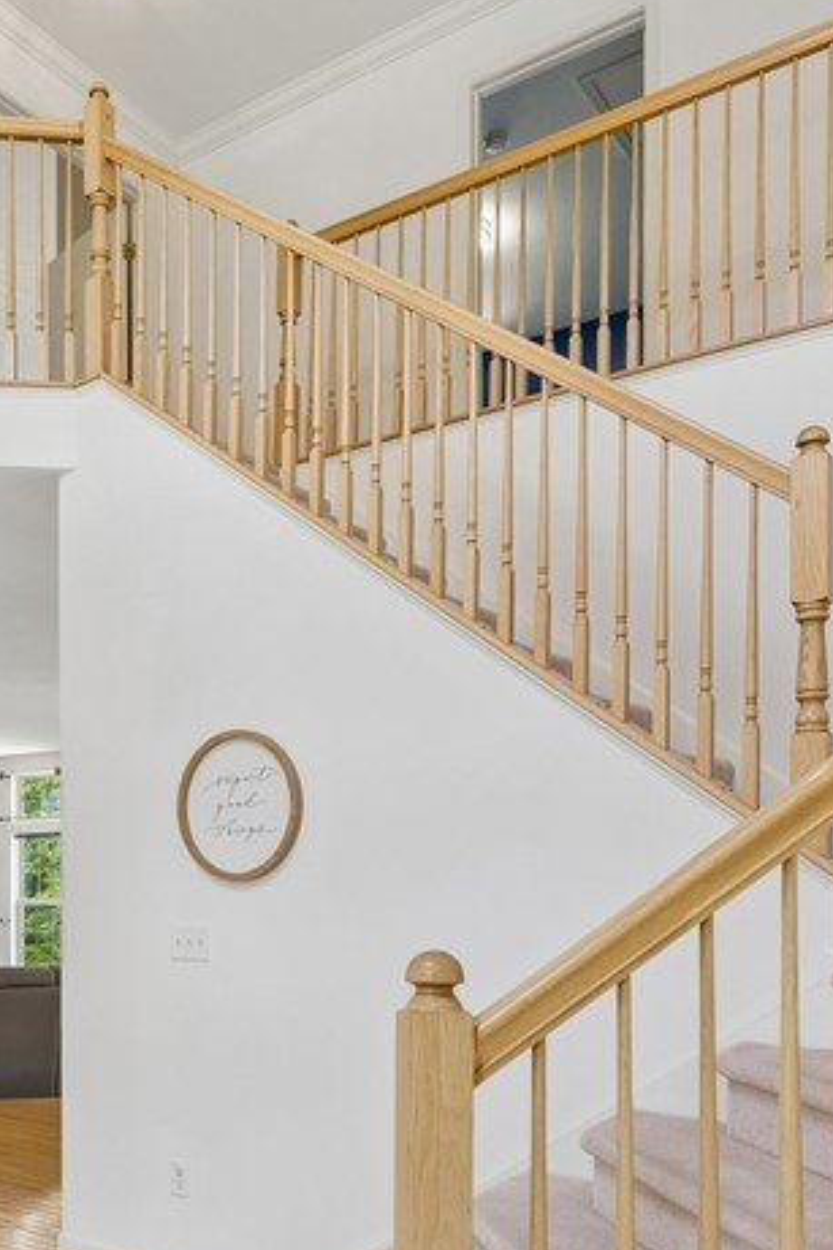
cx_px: 231
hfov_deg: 39.1
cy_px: 874
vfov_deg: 55.5
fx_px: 1146
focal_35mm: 33
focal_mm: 14
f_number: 5.6
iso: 200
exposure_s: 1/30
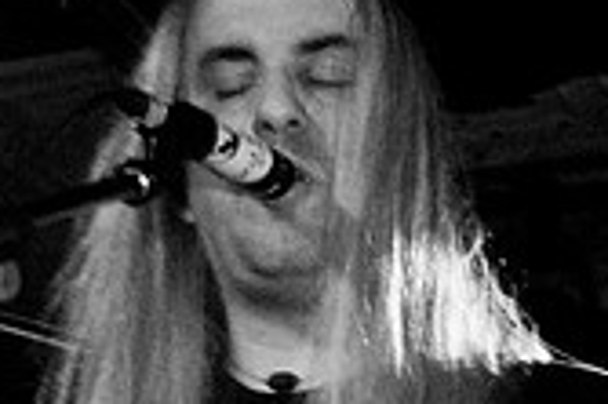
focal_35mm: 183
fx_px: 3083
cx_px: 710
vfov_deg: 7.4
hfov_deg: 11.1
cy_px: 564
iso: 800
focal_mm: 35
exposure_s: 1/40
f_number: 2.8
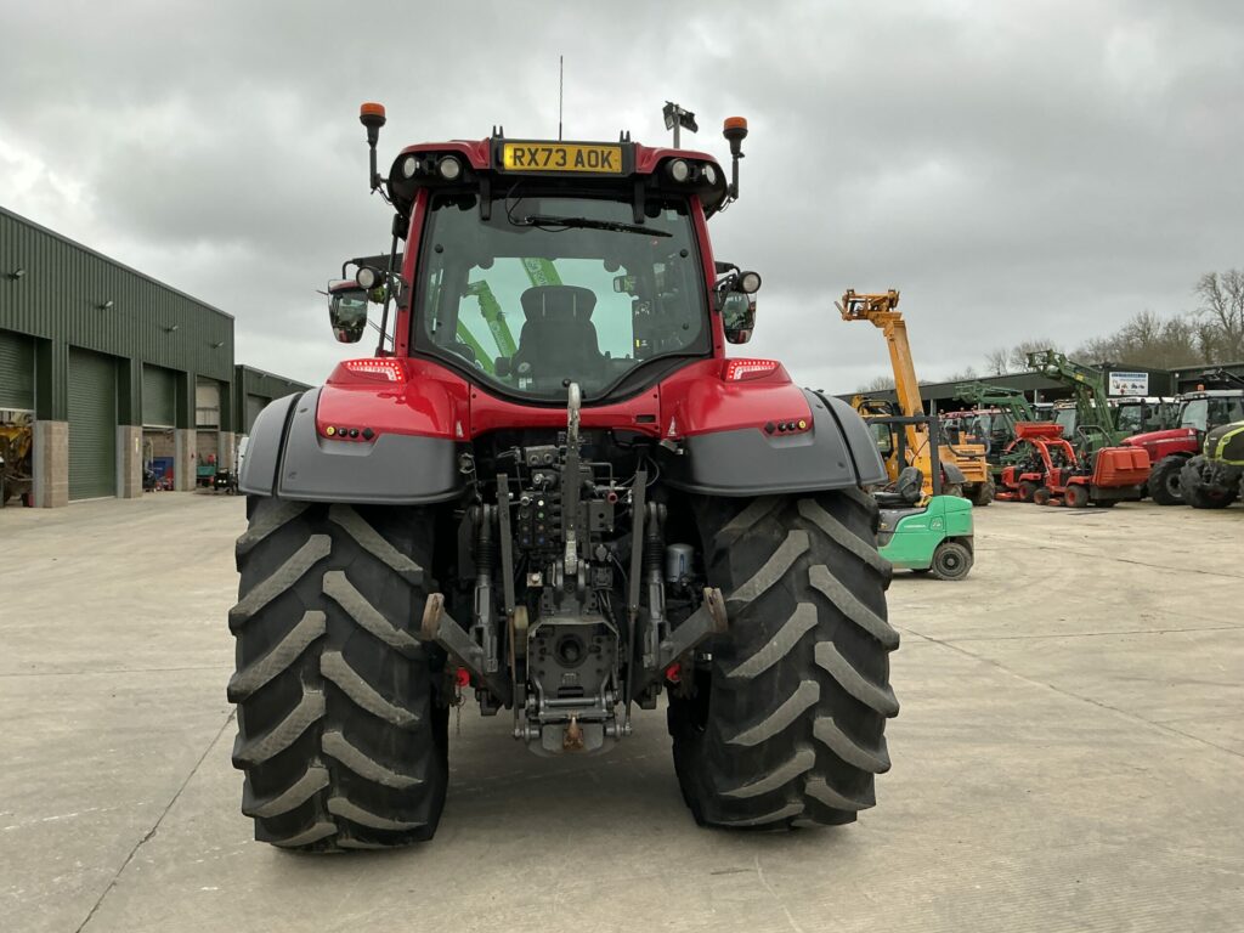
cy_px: 466
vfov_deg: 49.7
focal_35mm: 28
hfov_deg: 63.4
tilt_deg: +1.0
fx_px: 1006
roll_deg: -1.8
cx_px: 622
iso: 40
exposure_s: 1/122
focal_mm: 3
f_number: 1.8
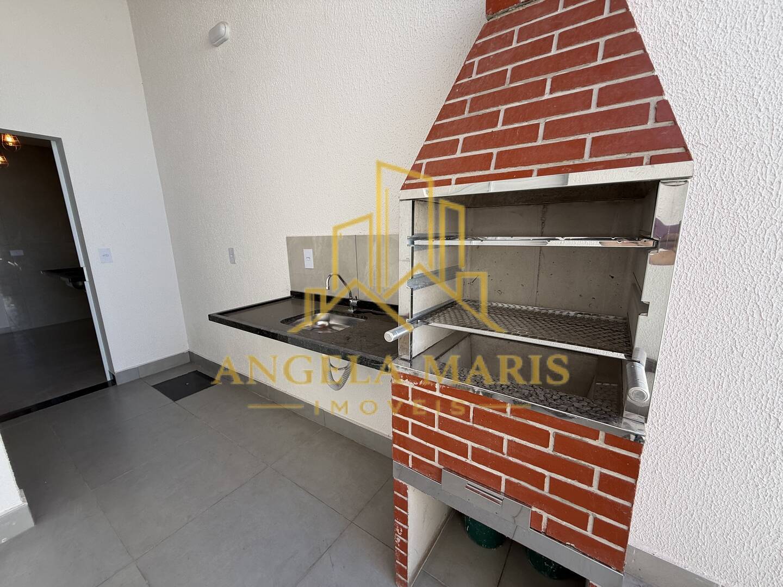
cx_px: 392
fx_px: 317
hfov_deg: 102.1
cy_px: 294
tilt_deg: -12.6
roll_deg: +3.2
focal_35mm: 14
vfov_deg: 85.7
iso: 50
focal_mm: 2.22
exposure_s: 1/207
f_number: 2.2
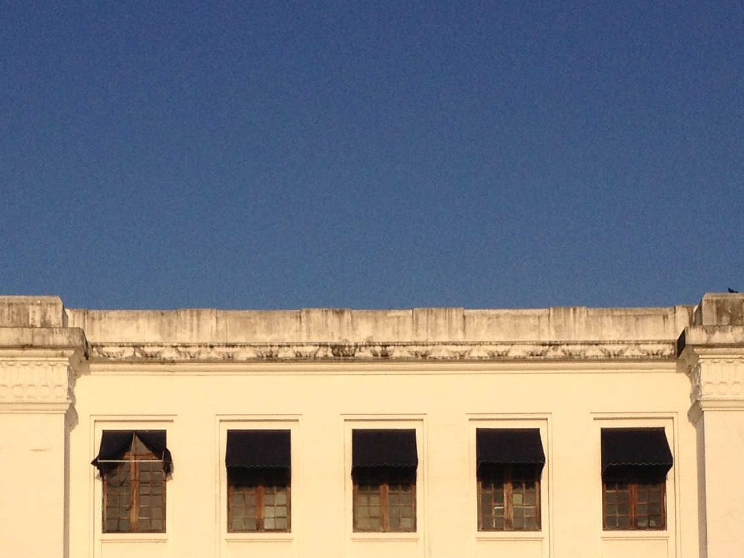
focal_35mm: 102
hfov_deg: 19.3
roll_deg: +0.6
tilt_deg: +4.1
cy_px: 763
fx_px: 2192
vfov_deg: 13.8
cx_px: 348
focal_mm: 4.28
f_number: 2.4
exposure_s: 1/3247
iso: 50
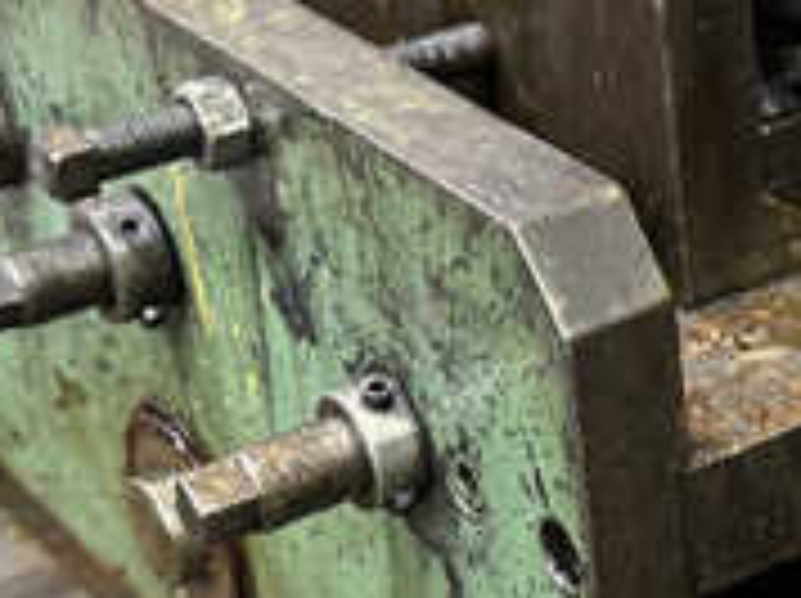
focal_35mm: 108
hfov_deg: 17.4
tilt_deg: -26.9
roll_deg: +2.8
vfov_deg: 13.7
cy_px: 342
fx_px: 2496
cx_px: 950
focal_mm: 6.86
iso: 640
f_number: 1.78
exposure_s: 1/60
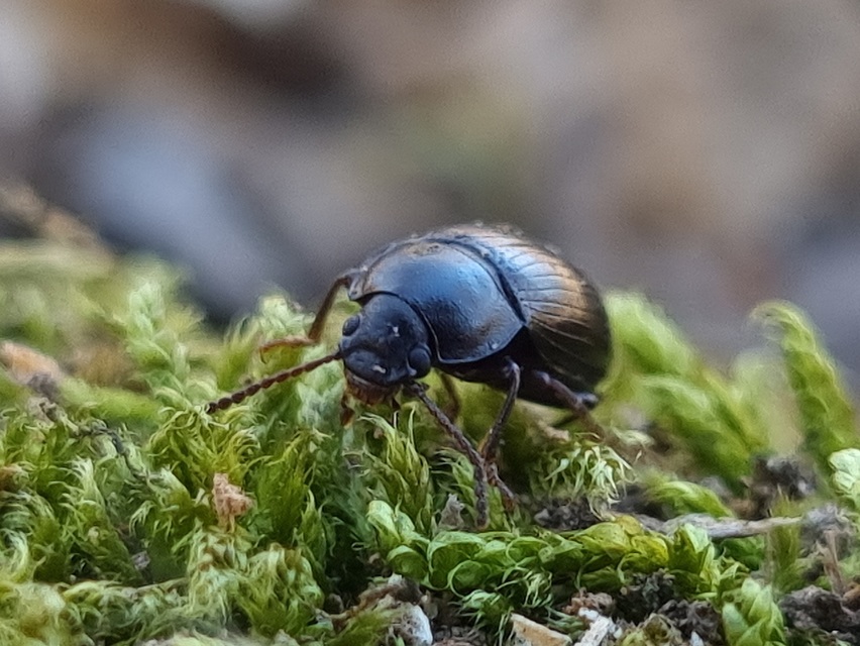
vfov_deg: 53.1
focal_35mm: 26
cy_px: 323
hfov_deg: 67.3
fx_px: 646
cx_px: 430
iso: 64
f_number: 1.8
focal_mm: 5.4
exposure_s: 1/100
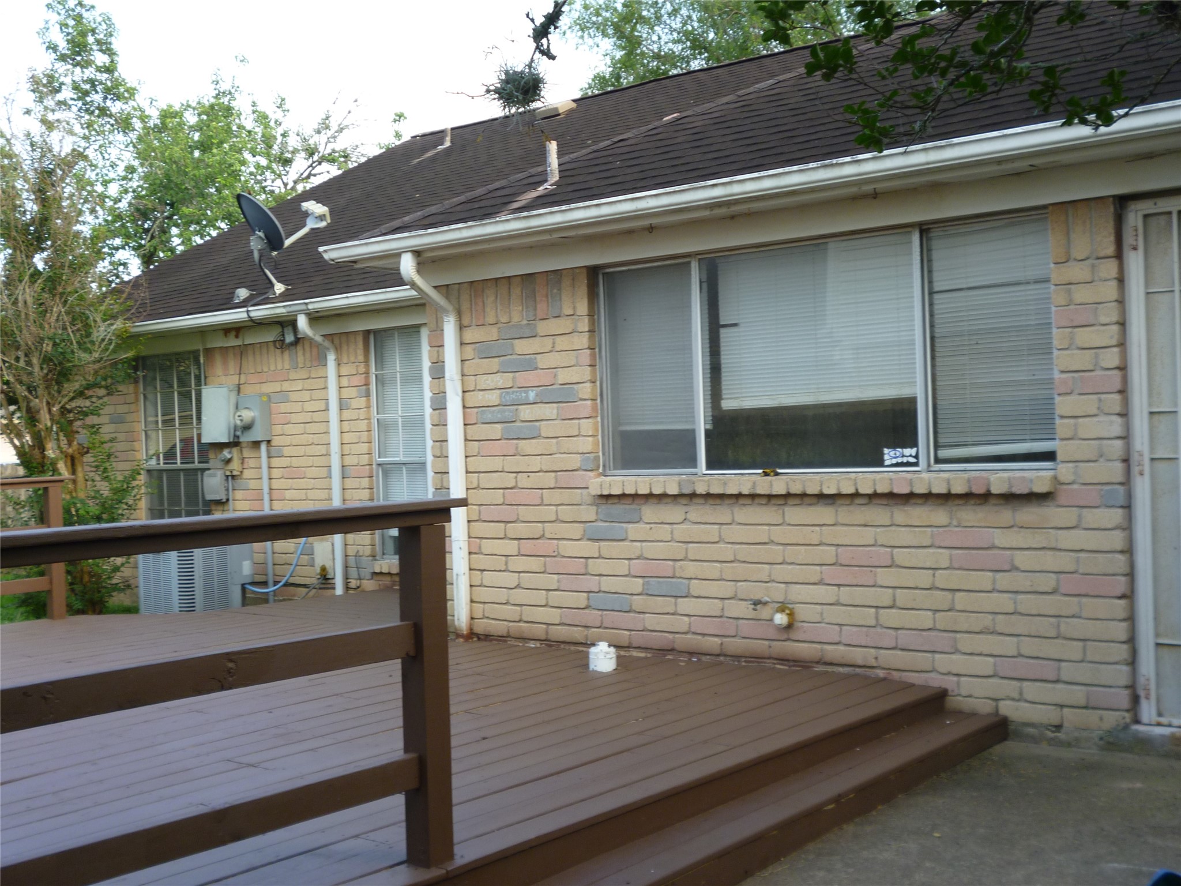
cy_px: 443
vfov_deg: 35.1
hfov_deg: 45.8
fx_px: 1399
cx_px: 590
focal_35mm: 41
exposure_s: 1/60
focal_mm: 7.3
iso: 100
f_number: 3.7
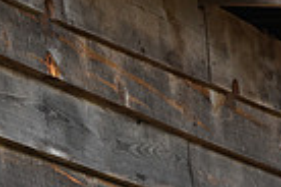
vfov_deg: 4.1
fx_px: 2560
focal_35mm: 328
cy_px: 369
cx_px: -108
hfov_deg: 6.2
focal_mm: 78
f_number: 8
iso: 400
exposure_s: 1/250
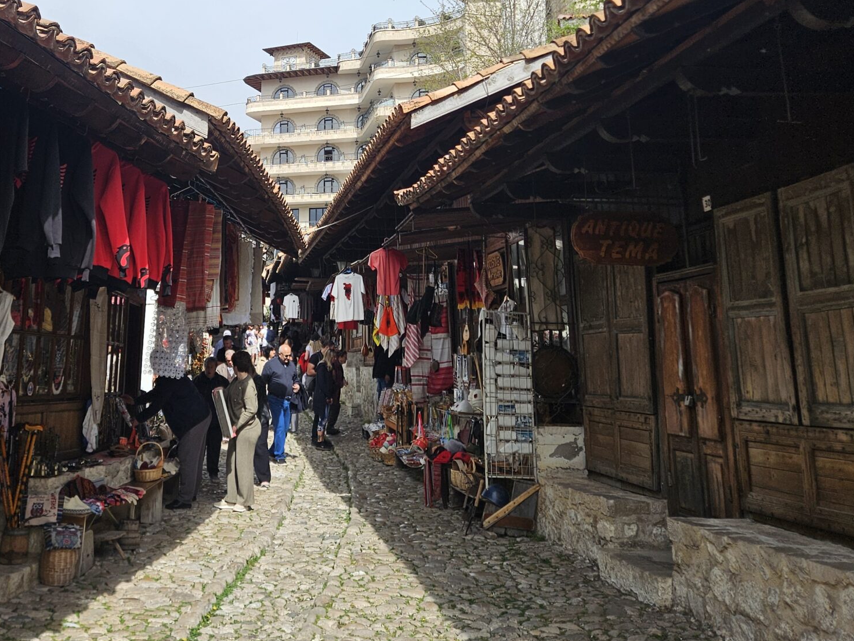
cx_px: 267
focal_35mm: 40
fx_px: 987
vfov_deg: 34.5
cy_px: 99
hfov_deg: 45.9
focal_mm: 5.4
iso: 25
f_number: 1.8
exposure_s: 1/2122
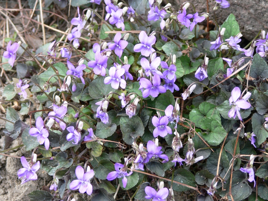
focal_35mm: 134
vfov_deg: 11.1
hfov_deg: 14.7
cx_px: 134
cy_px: 100
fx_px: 1038
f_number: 3.6
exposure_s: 1/60
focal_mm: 28.2
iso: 80
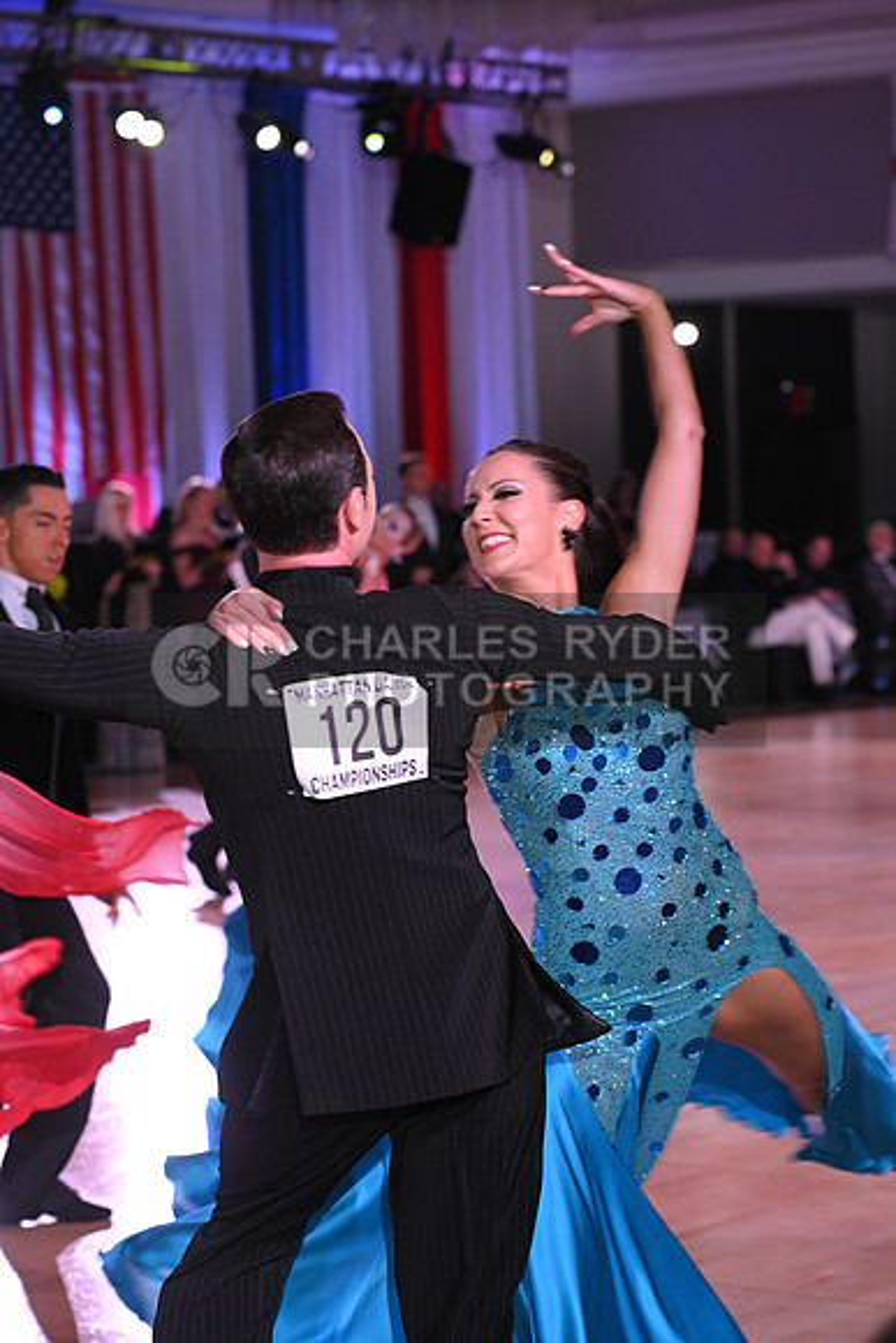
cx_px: 448
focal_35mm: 98
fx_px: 3656
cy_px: 672
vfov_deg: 20.8
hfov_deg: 14.0
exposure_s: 1/200
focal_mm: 98
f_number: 5.6
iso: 1600
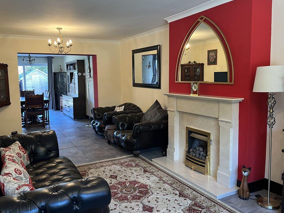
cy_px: 101
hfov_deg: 61.5
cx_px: 127
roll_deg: +1.4
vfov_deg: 48.2
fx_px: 238
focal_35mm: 29
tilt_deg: -6.6
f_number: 1.6
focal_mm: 5.1
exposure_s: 1/50
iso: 80
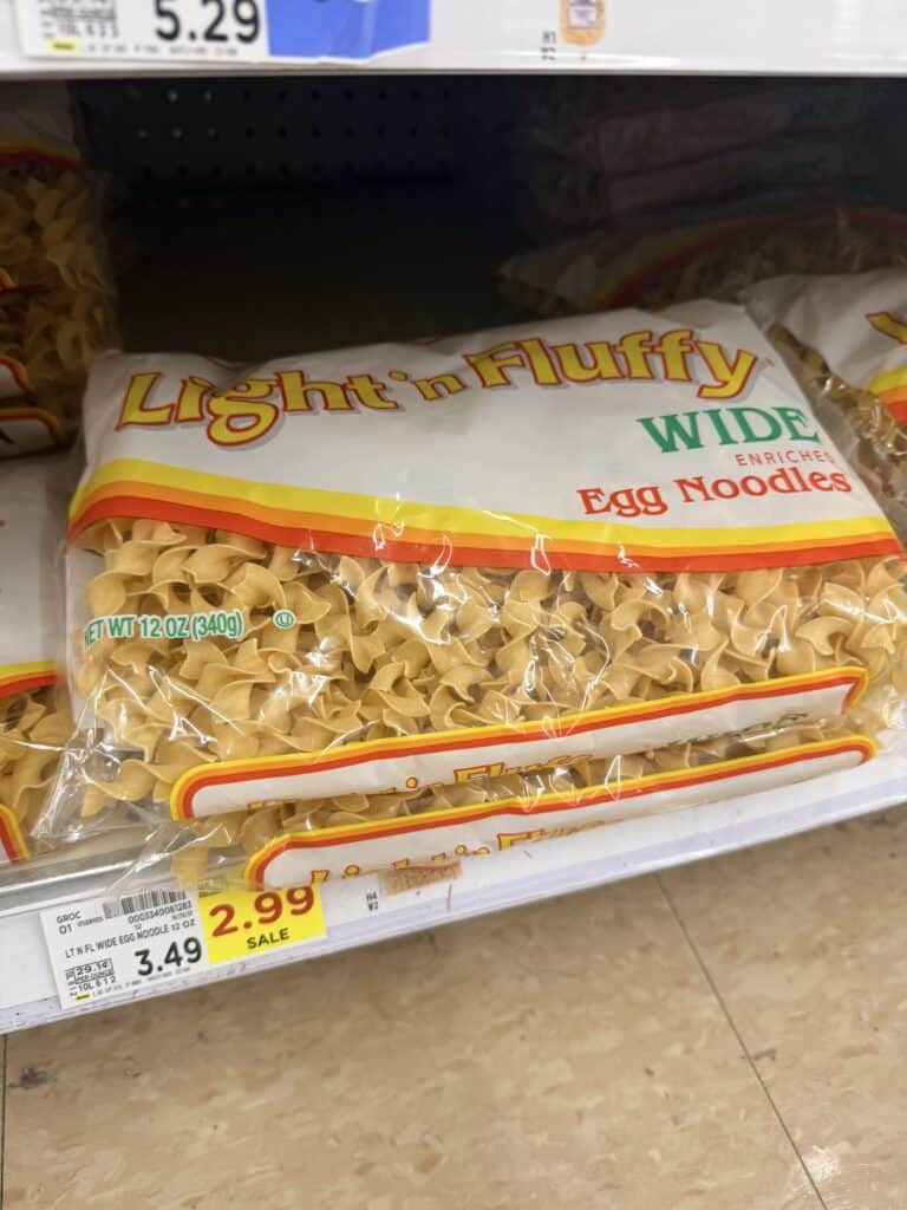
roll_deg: -6.0
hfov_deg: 56.8
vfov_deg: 71.6
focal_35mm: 24
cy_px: 605
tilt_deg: -43.6
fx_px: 838
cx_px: 454
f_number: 1.78
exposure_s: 1/63
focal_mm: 6.76
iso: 125
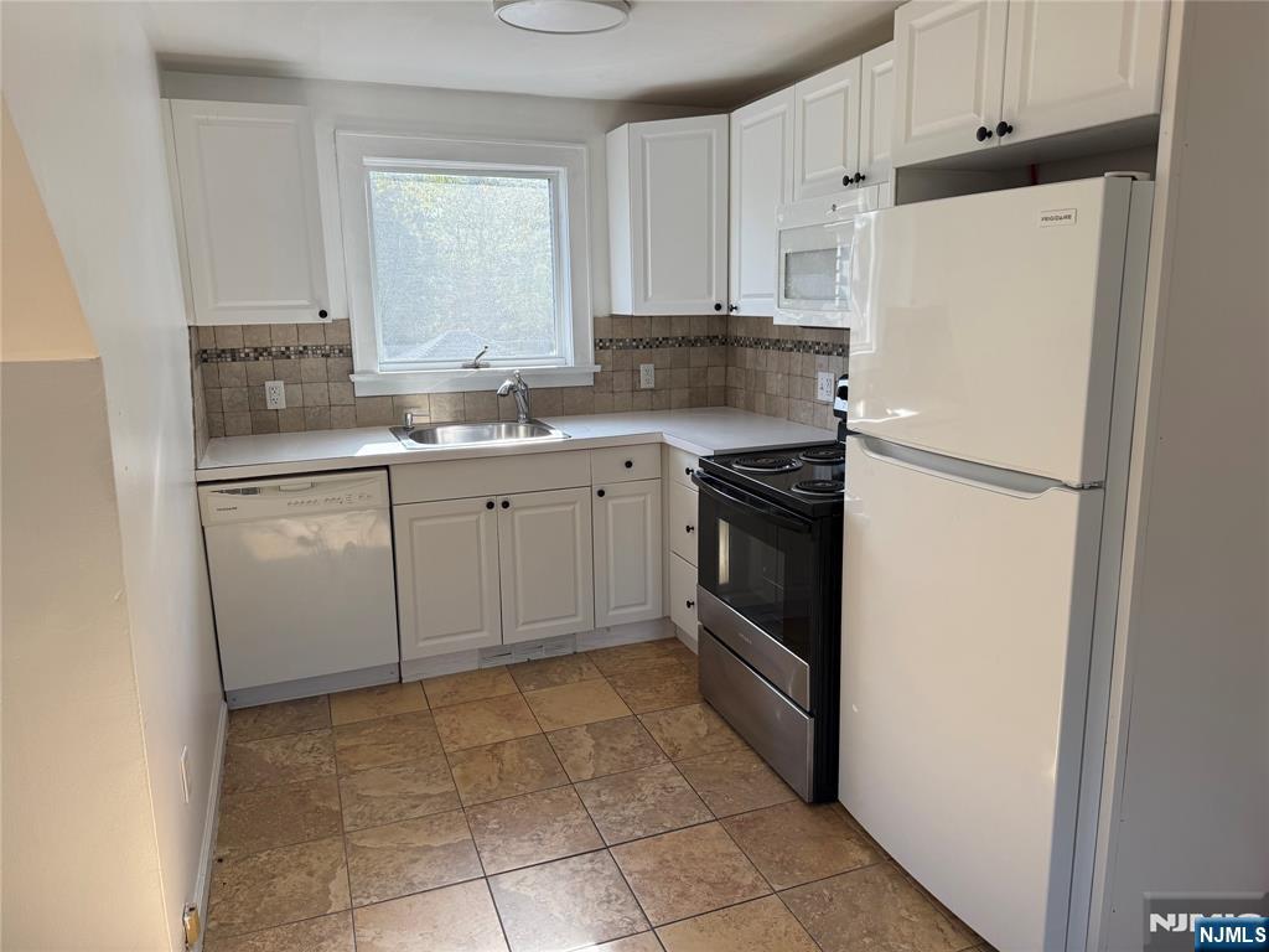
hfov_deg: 71.6
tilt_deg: -11.4
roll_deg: +0.9
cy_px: 476
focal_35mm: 24
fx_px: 880
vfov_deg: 56.8
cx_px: 634
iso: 100
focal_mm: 6.76
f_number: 1.78
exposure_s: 1/283
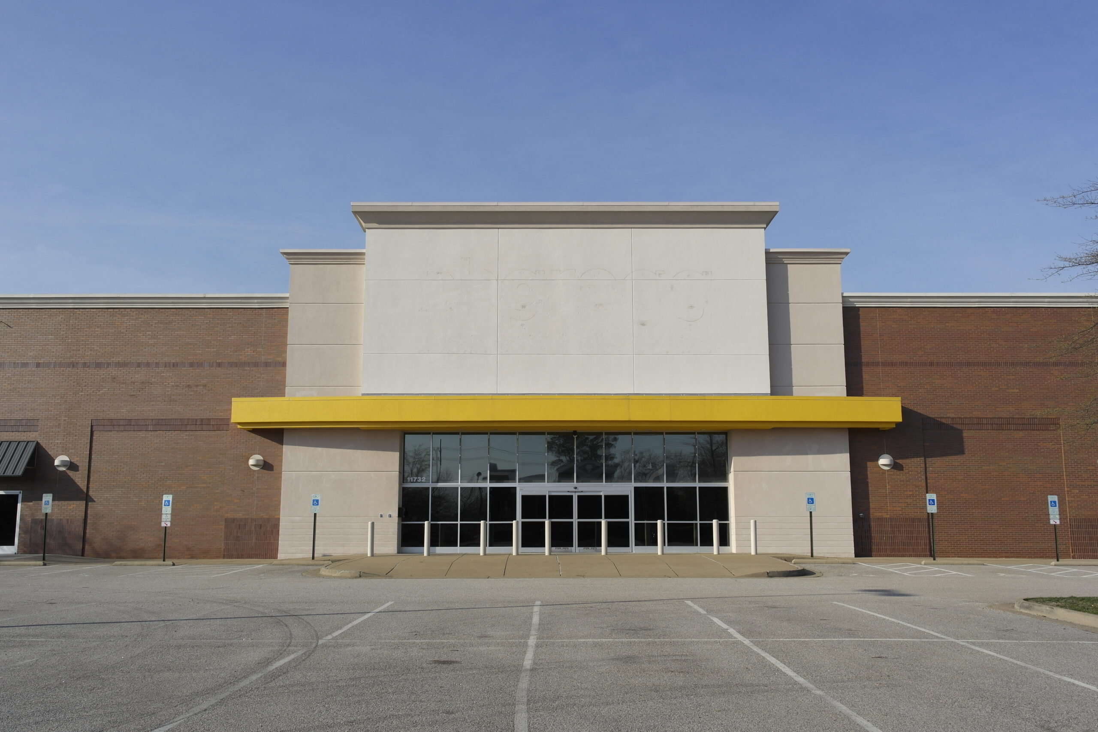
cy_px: 366
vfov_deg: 40.0
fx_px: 1006
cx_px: 549
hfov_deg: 57.2
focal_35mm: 33
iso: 100
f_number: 7.1
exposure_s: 1/400
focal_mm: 22
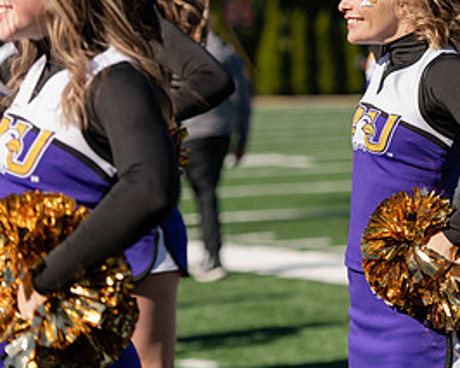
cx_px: 424
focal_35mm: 225
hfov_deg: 8.6
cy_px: 35
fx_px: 3064
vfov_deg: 6.9
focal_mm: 110
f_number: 3.5
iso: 125
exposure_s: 1/1250
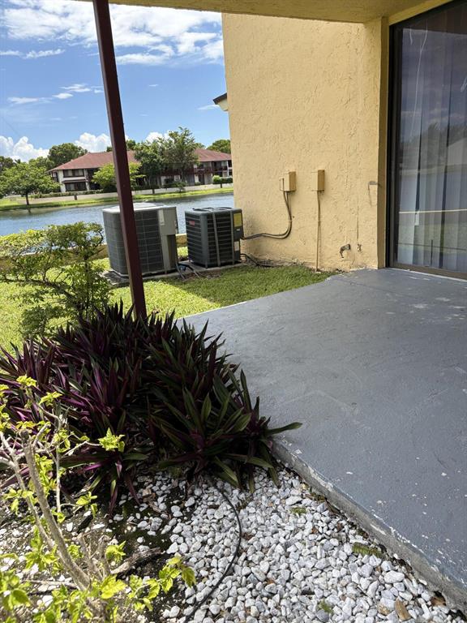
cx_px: 234
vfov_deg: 67.3
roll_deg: +4.3
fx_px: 468
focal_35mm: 26
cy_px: 312
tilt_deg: -14.7
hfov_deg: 53.1
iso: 64
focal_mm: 5.96
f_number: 1.6
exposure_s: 1/2208
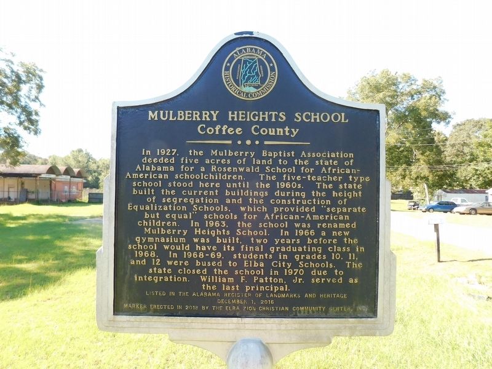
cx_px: 246
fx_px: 327
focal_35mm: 23
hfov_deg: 73.9
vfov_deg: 58.9
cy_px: 184
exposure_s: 1/250
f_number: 3
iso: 125
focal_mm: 4
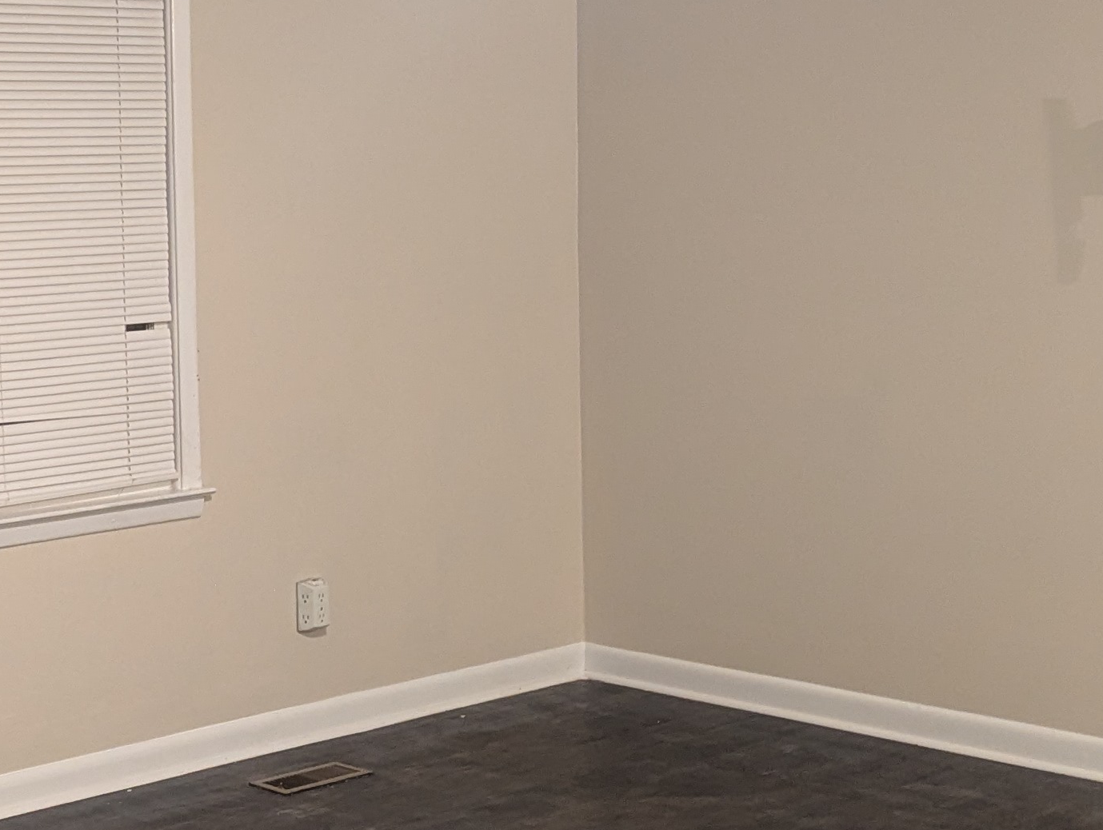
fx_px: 2265
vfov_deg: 20.8
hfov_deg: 26.6
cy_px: 381
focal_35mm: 71
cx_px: 156
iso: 672
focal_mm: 6.81
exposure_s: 1/24
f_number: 1.85
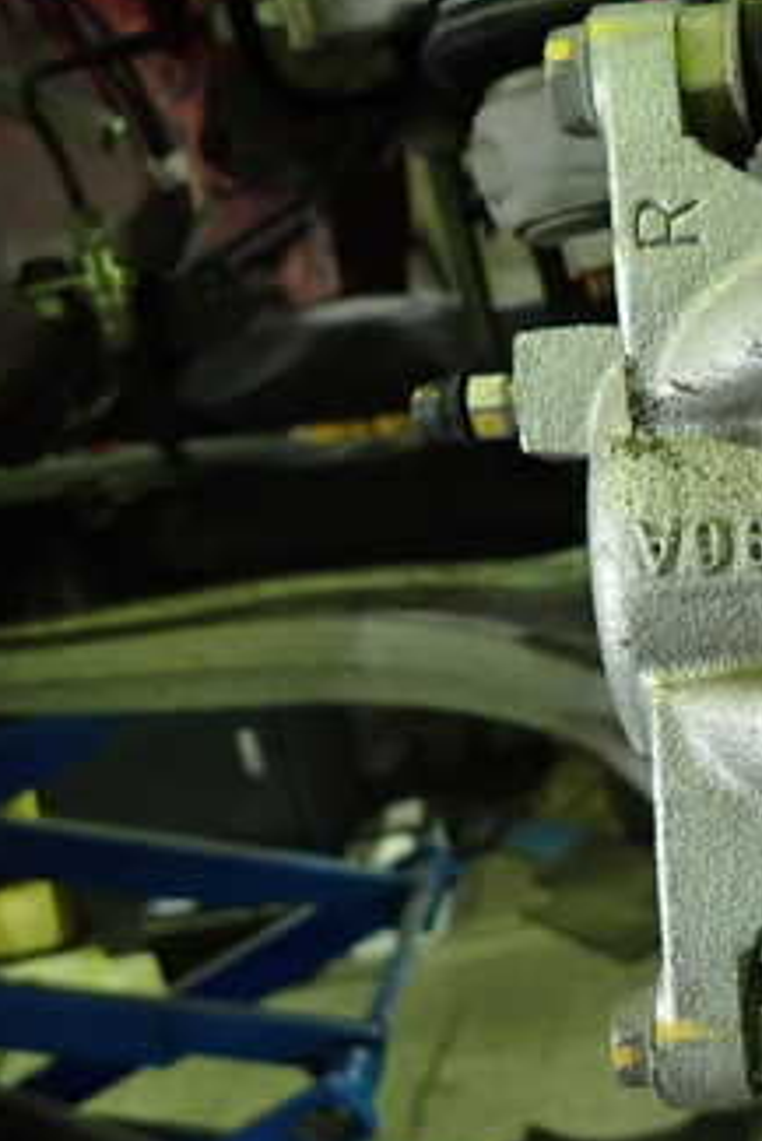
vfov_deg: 41.1
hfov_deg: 24.7
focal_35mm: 48
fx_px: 1522
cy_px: 625
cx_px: 976
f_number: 2
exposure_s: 1/30
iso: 640
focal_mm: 4.5
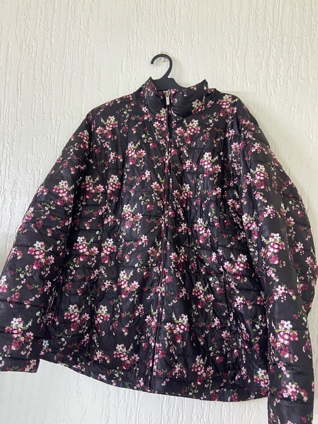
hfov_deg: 53.1
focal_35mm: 26
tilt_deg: +7.2
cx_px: 159
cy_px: 212
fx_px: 318
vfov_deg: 67.3
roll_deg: -2.4
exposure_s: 1/34
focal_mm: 4.25
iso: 640
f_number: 1.8
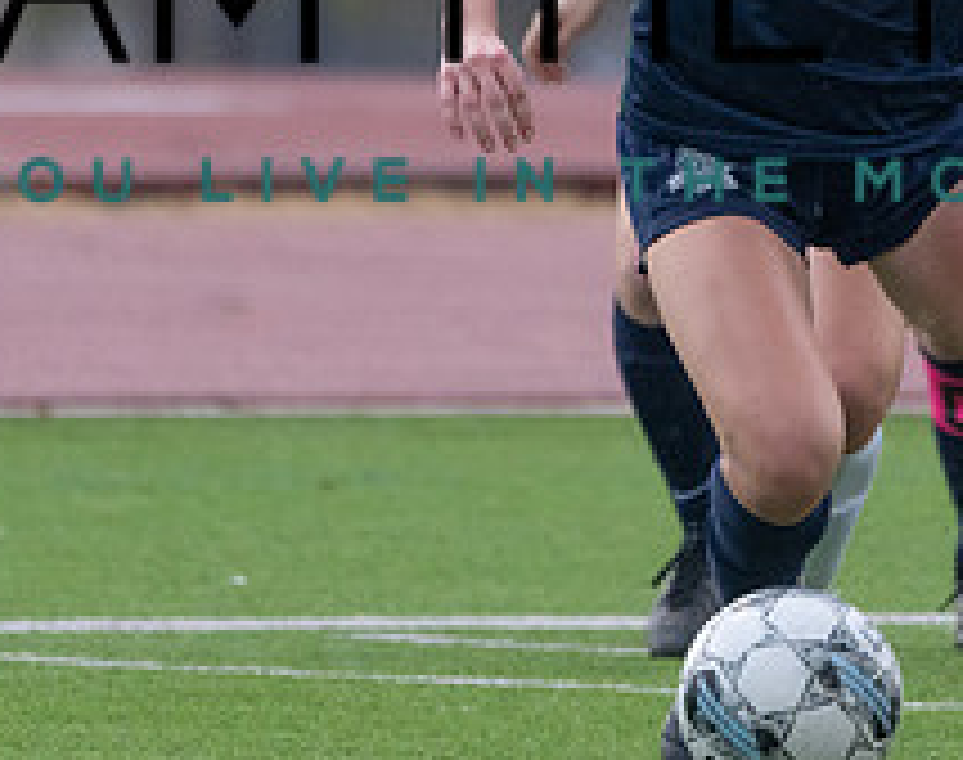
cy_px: 64
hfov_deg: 1.5
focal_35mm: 1277
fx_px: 36214
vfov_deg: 1.2
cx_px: 801
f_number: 5.6
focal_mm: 400
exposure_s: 1/1250
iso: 2000
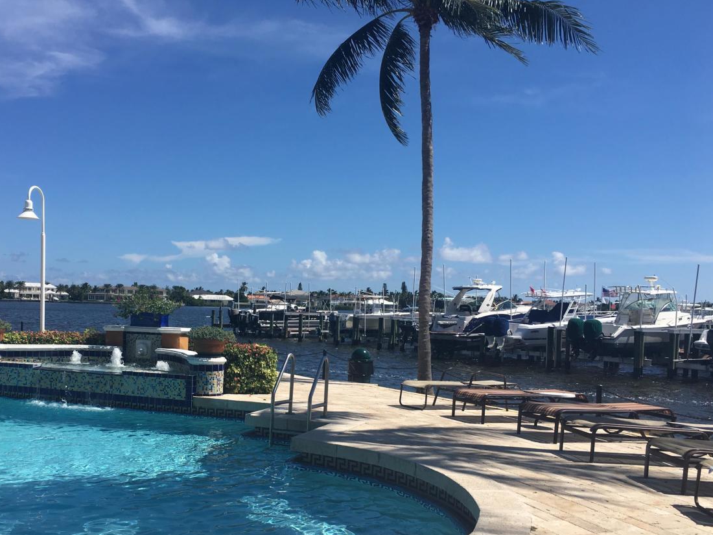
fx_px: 742
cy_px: 331
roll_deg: -1.7
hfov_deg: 51.1
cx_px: 293
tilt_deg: -0.5
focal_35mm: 36
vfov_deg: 39.4
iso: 25
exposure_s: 1/2198
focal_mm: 4.15
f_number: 2.2
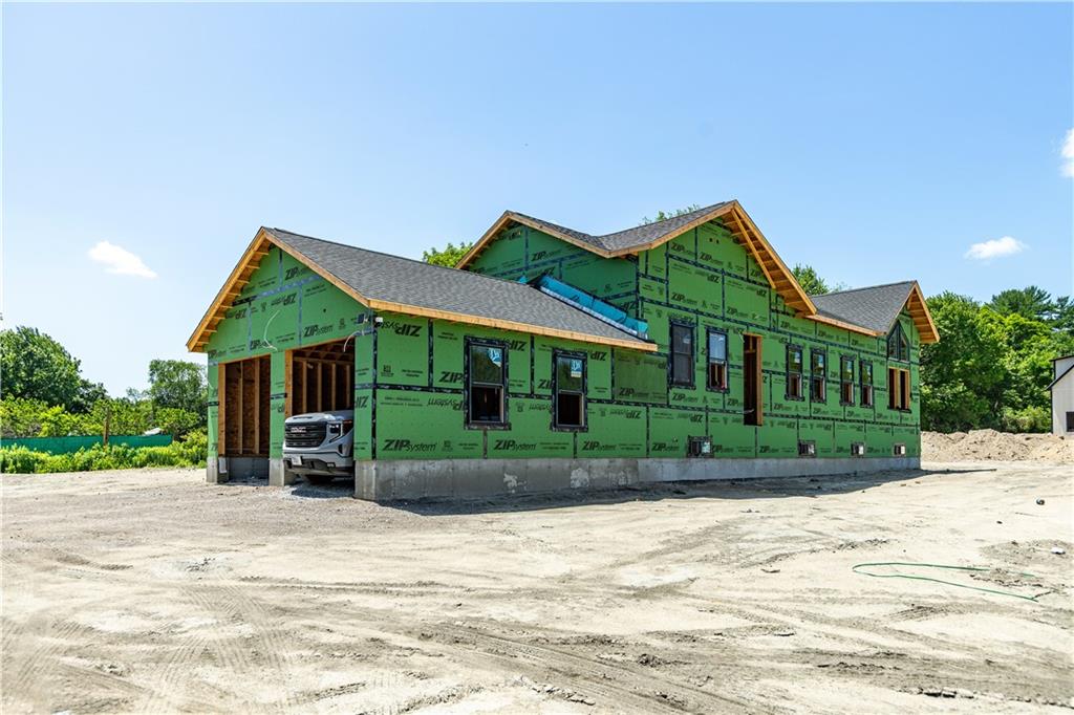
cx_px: 537
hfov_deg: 73.8
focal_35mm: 24
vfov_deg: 53.1
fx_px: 716
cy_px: 358
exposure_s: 1/250
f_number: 6.3
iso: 100
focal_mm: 24
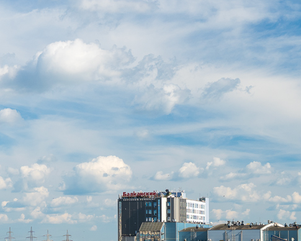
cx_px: 84
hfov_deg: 19.3
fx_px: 882
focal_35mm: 99
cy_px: 244
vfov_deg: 15.3
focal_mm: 40
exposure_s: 1/640
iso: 320
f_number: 6.3
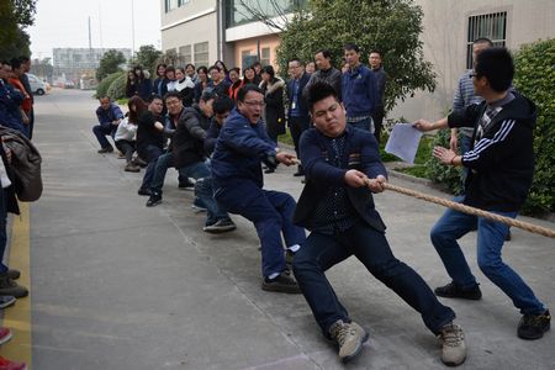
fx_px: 578
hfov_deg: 51.3
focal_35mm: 38
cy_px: 185
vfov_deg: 35.5
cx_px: 278
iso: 400
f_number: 4
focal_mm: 25
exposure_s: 1/1000
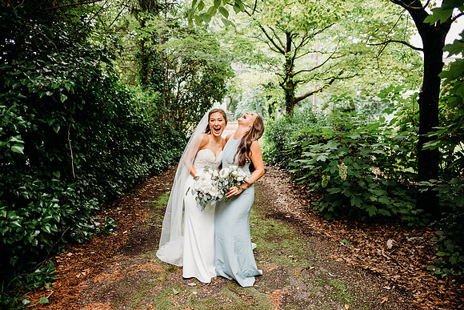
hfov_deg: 73.7
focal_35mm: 24
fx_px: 309
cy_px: 155
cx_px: 232
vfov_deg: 53.2
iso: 160
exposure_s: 1/160
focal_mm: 24
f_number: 2.5
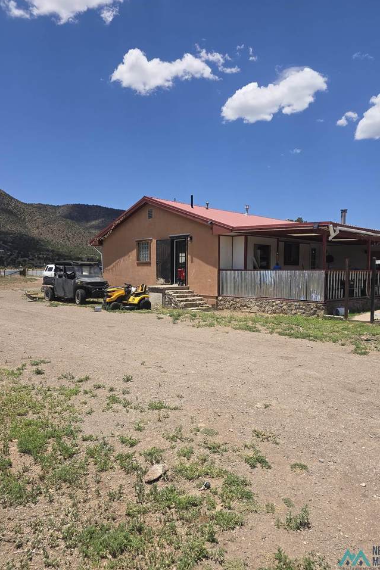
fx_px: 380
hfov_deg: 53.1
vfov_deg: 73.7
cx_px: 204
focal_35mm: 24
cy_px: 285
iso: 12
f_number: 1.7
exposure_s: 1/1030
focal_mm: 6.3
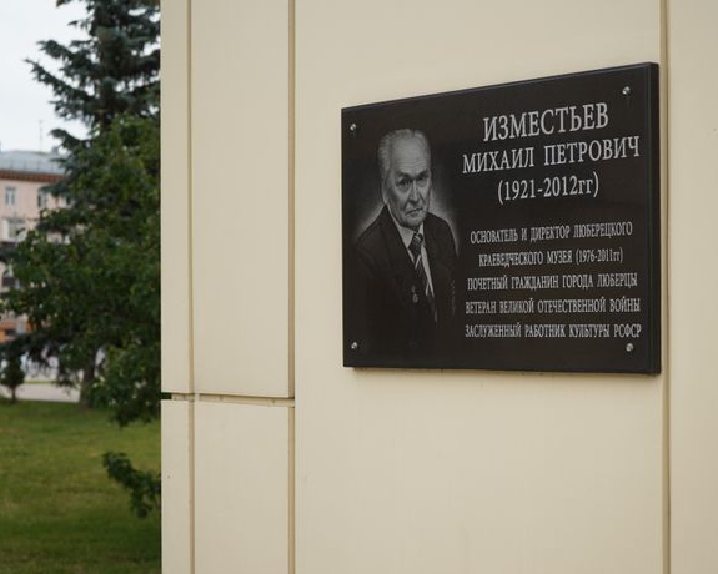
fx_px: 1551
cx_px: 421
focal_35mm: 73
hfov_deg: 26.0
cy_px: 289
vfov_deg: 21.0
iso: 100
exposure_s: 1/200
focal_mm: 64
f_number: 6.3
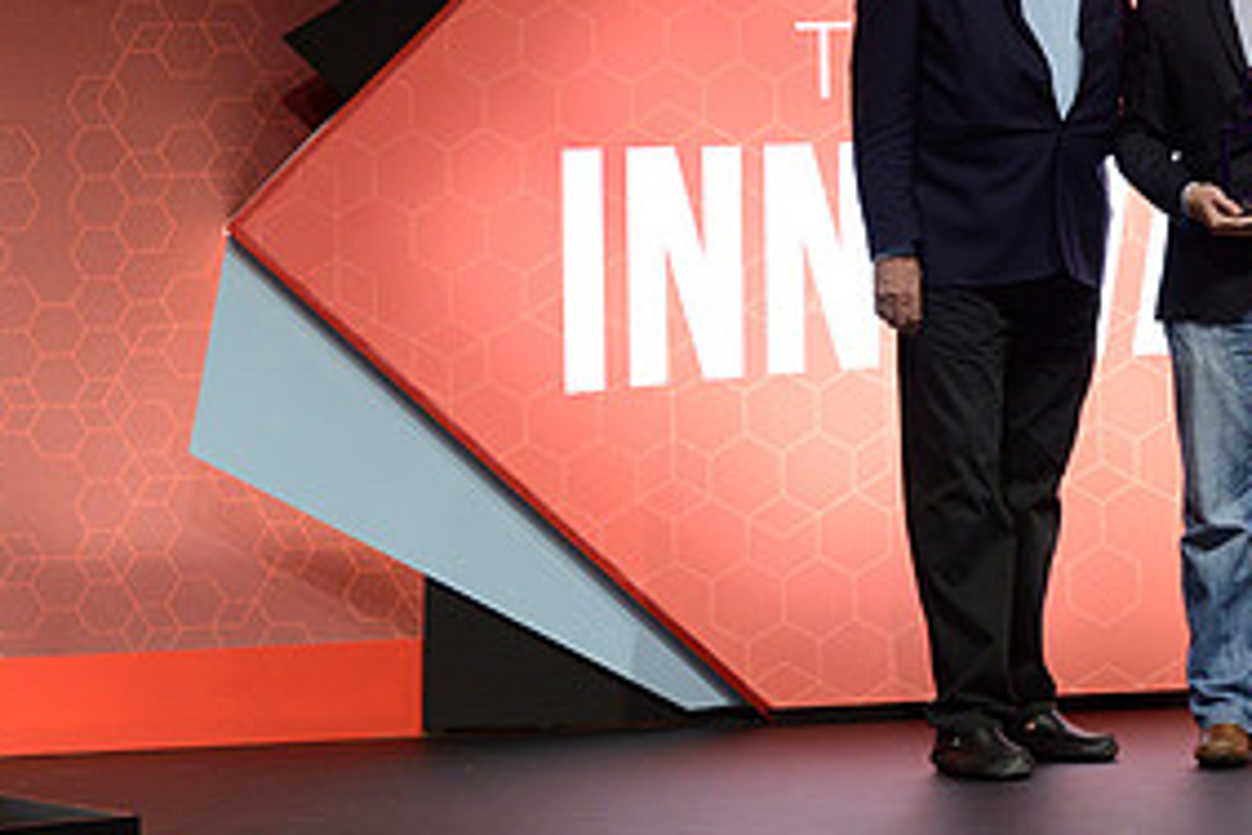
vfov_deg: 9.5
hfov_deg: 14.1
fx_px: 5008
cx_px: 1221
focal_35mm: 144
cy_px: 60
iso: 2500
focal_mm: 70
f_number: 8
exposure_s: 1/125
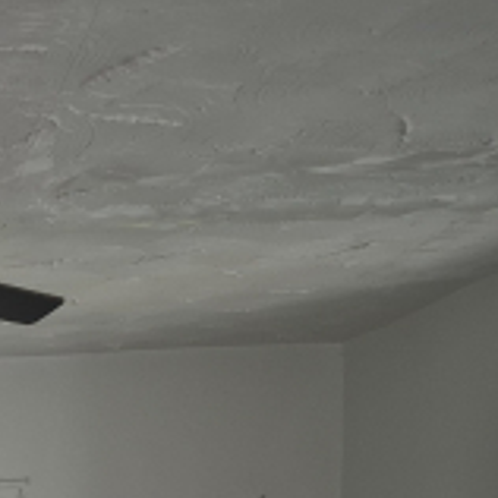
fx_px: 1400
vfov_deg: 18.3
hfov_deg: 17.6
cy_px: 709
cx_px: -304
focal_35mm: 86
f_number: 1.8
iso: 100
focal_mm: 5.4
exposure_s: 1/30
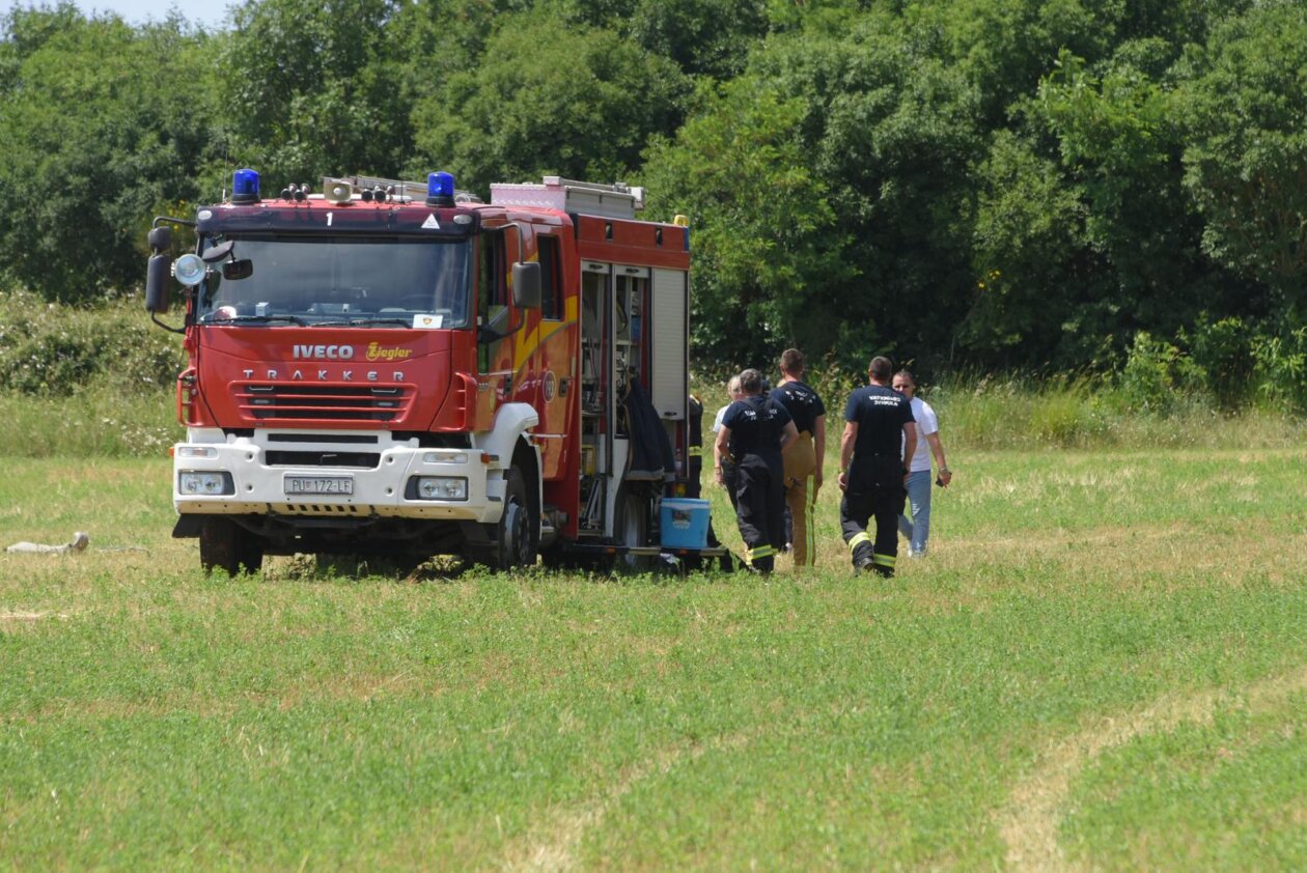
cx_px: 654
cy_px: 436
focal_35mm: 250
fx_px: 9082
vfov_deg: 5.5
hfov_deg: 8.2
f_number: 7.1
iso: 250
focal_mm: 250
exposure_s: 1/400
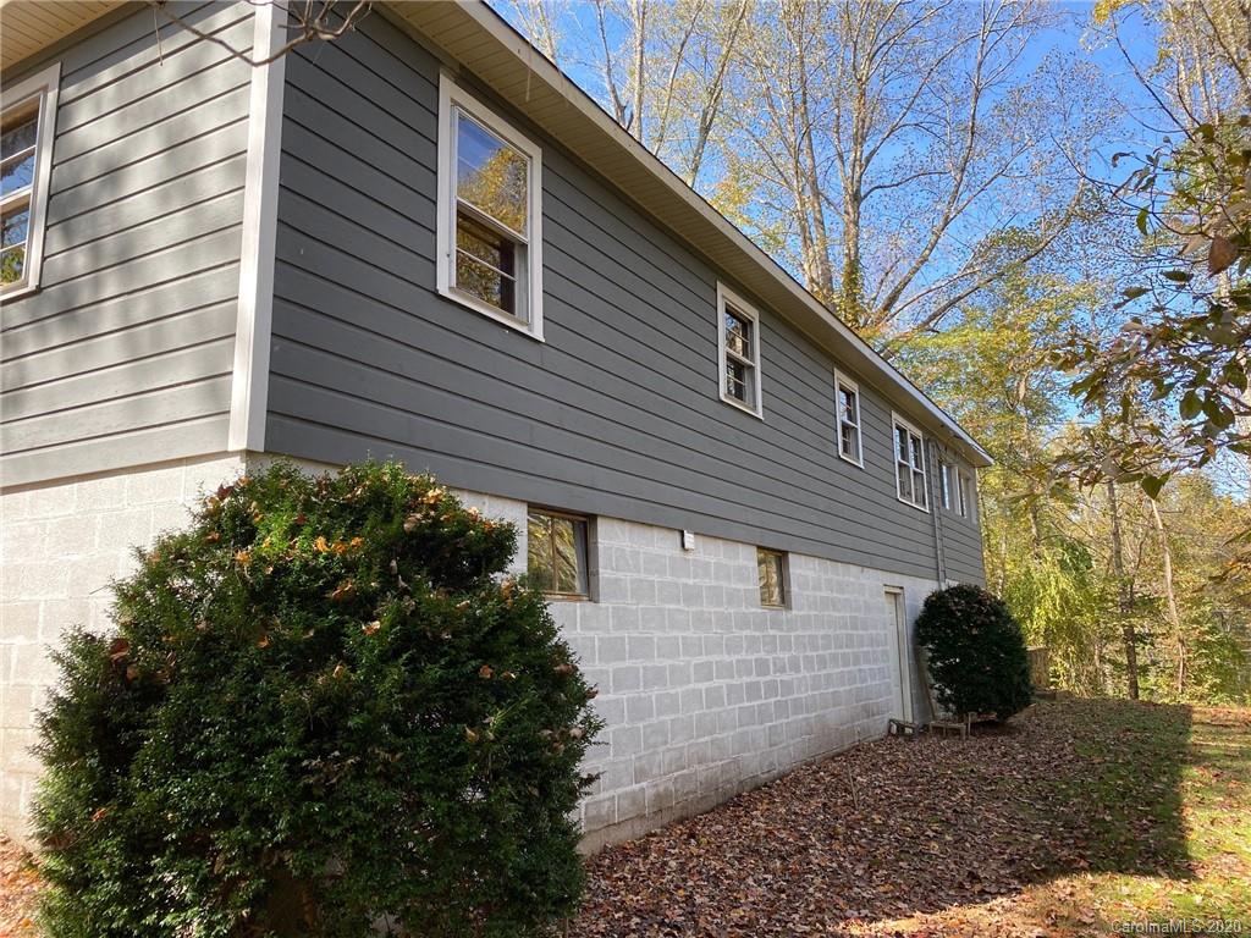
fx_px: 940
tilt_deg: +10.9
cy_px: 469
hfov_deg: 67.3
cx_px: 626
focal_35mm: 26
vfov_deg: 53.1
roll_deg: +0.5
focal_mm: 4.25
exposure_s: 1/441
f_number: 1.8
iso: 32
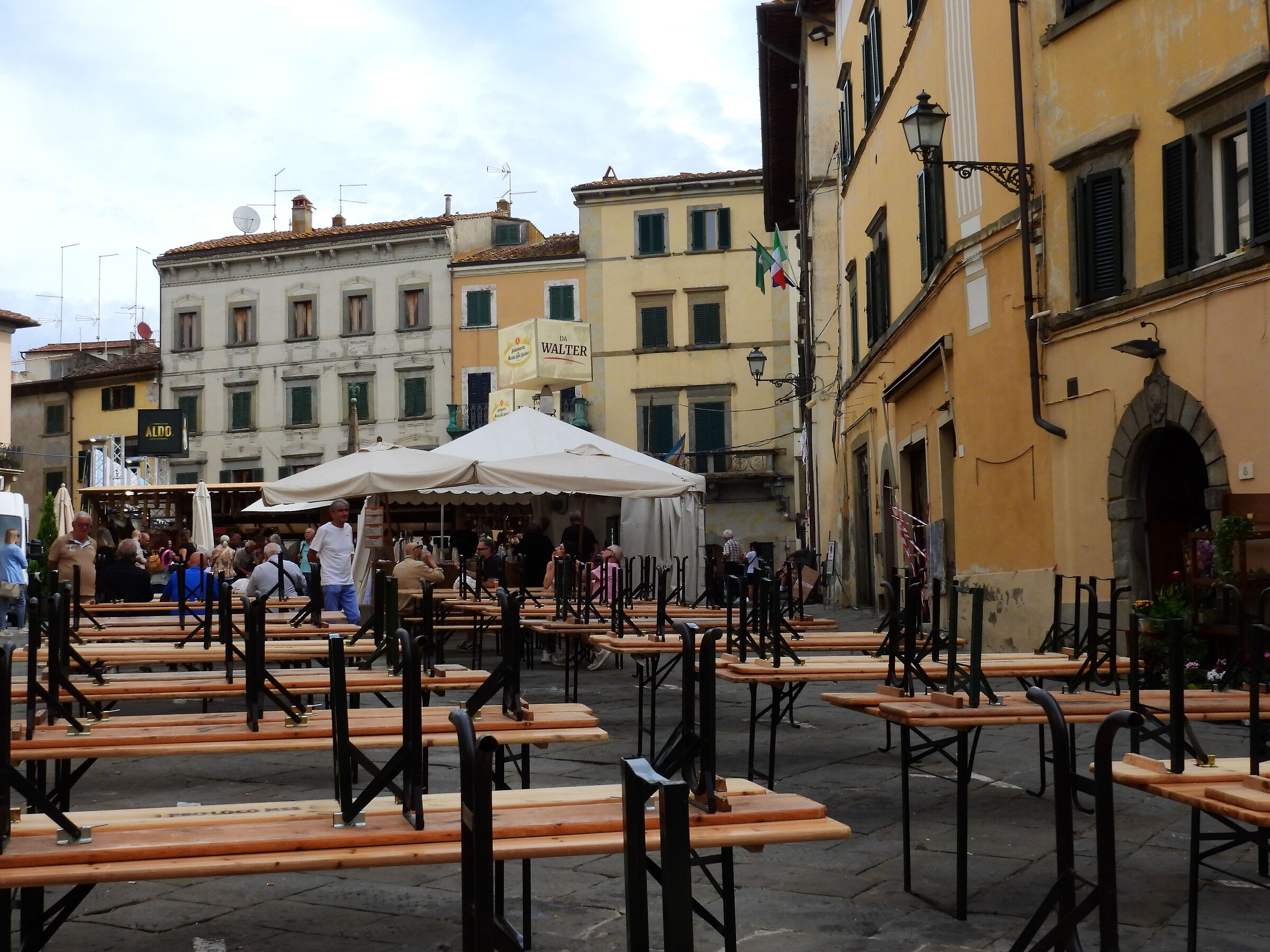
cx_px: 635
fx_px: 1724
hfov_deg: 40.4
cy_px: 476
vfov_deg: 30.9
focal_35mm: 47
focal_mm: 8.4
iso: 200
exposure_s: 1/640
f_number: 5.6
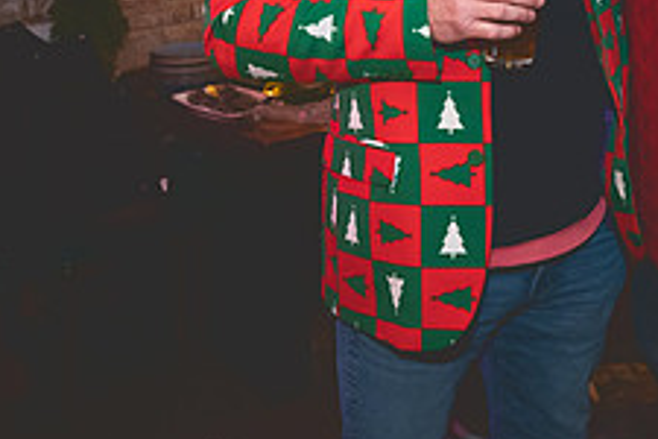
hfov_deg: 28.4
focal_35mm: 69
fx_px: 1261
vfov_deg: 18.7
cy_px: -79
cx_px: 557
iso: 3200
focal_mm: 26.5
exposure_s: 1/100
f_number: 2.8
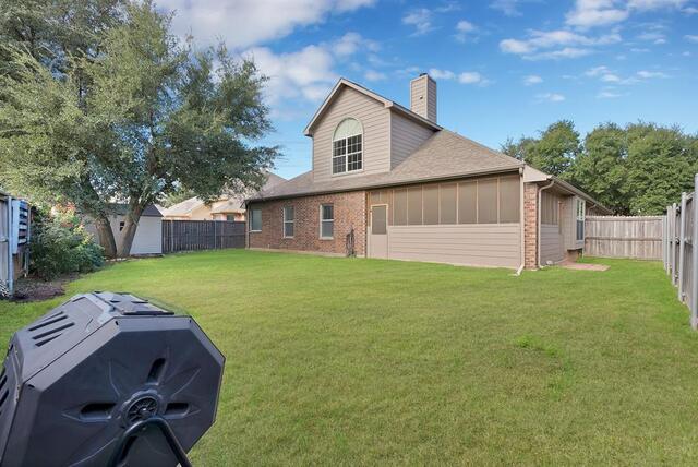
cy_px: 234
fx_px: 310
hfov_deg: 96.7
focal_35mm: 16
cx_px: 349
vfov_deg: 73.9
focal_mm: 16
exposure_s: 1/100
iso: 640
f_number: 9
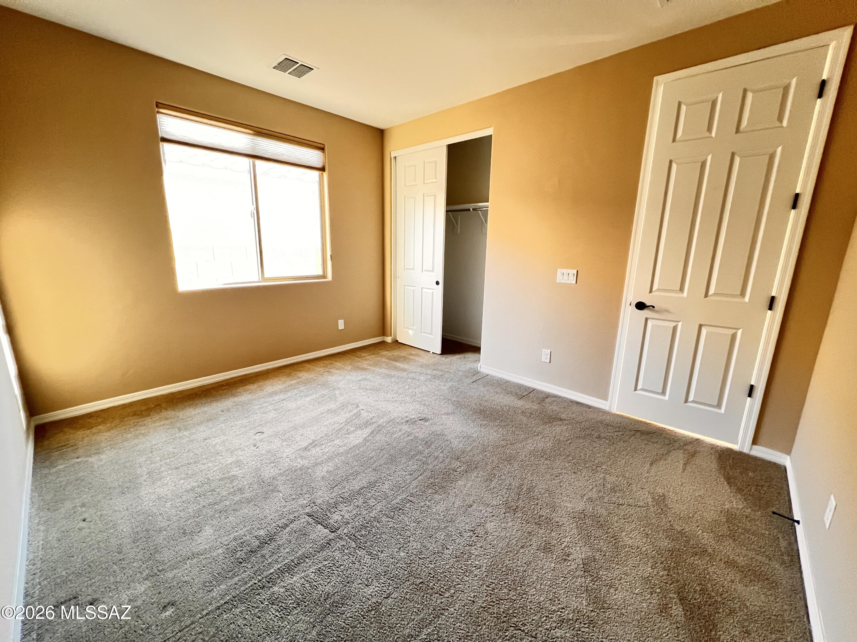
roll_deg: -1.0
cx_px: 428
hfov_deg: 106.2
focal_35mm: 13
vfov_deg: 89.9
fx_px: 322
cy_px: 321
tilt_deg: -12.7
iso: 640
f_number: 1.8
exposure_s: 1/60
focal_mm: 1.57
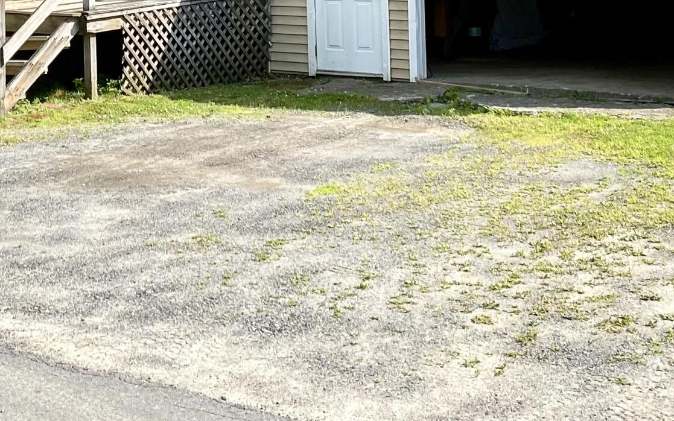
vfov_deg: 16.6
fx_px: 1359
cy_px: -131
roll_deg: +0.2
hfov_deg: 26.9
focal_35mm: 74
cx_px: 69
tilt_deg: +3.4
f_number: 1.8
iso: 32
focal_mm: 4.25
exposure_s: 1/2571
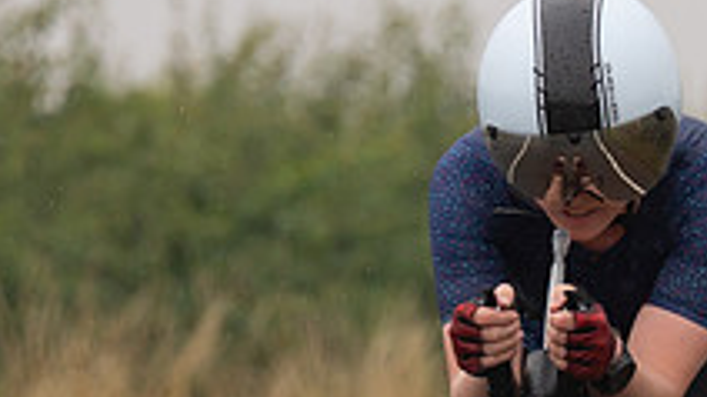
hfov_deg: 1.8
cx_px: 561
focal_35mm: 1210
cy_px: 551
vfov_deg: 1.0
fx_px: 22672
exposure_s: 1/1000
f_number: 4
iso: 100
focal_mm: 170
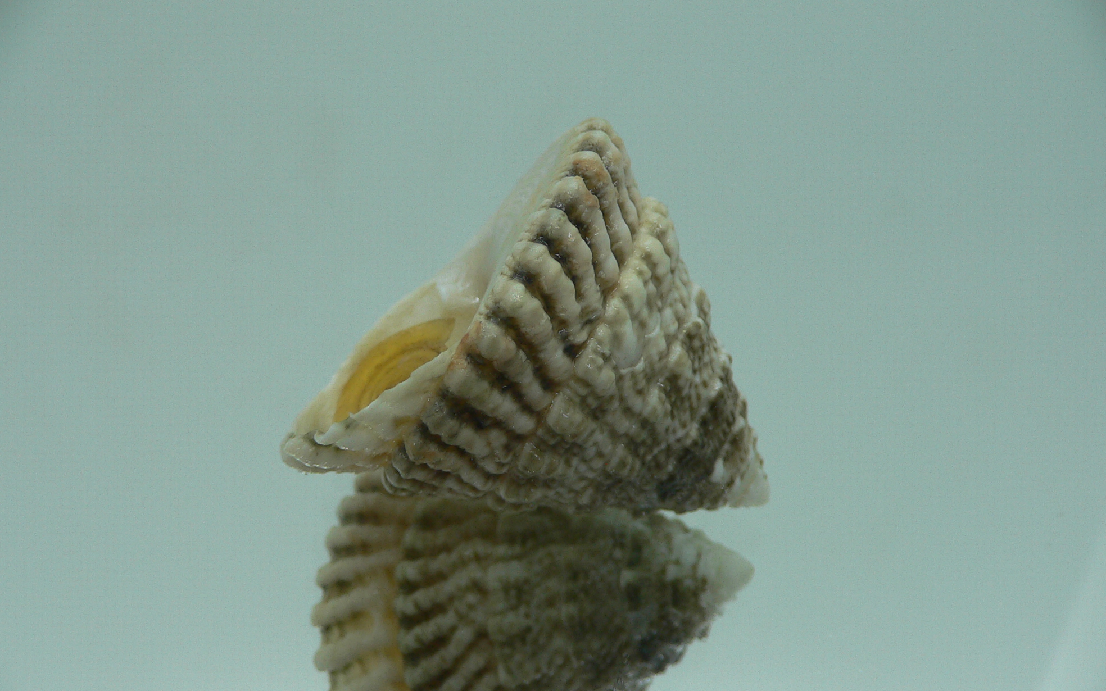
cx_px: 543
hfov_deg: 51.5
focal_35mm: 38
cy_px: 380
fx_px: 1145
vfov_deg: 33.6
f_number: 2.8
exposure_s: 1/60
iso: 80
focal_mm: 4.6
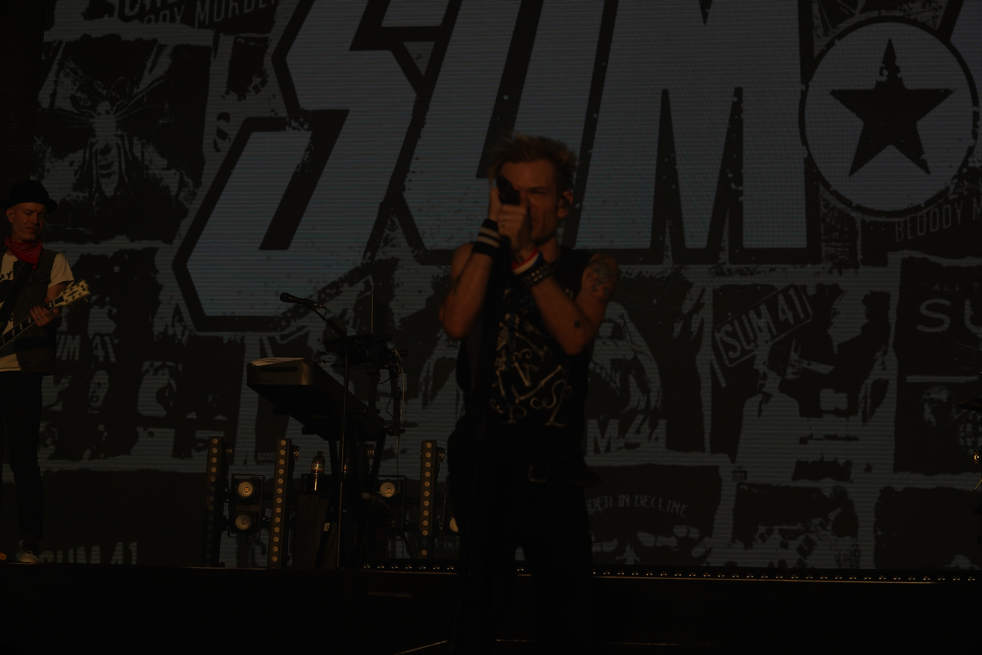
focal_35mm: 79
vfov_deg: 17.3
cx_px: 491
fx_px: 2155
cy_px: 328
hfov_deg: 25.7
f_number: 8
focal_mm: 79
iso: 100
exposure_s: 1/1600
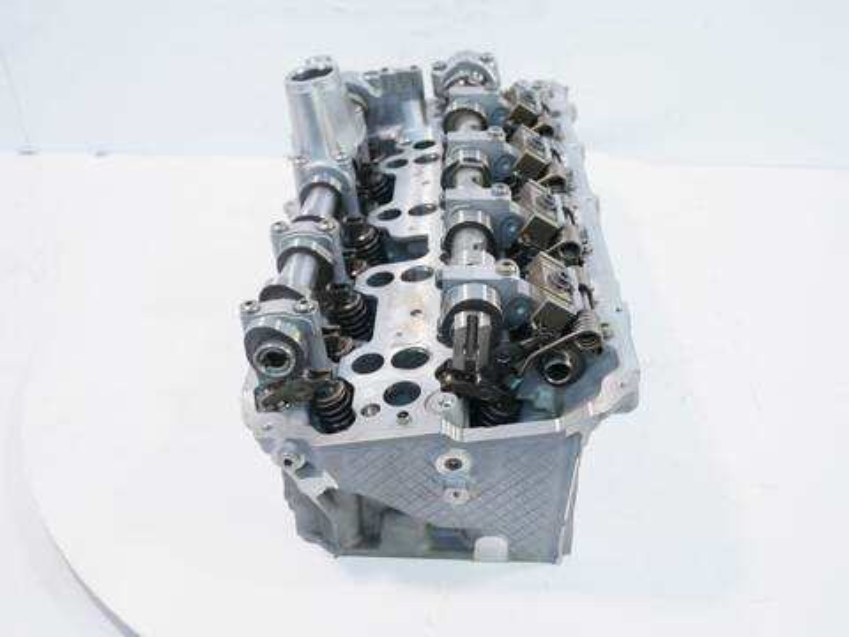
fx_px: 834
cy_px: 318
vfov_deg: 41.8
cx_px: 424
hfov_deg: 54.0
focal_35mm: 34
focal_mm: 17
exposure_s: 1/60
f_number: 4
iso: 250
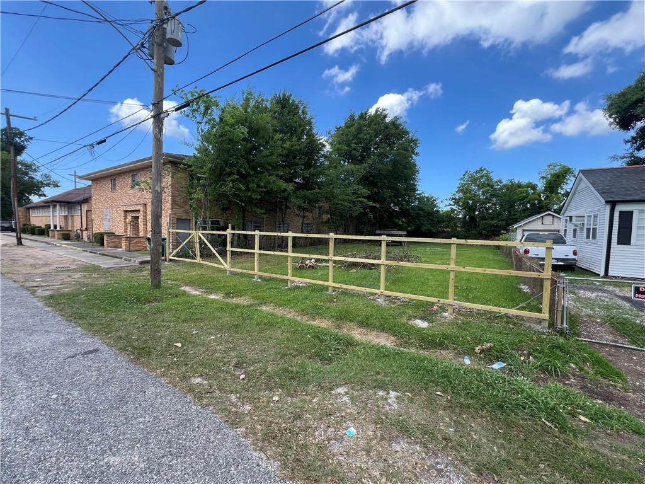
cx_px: 322
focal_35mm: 13
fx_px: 242
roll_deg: -1.2
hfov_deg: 106.2
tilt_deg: -4.0
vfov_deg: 89.9
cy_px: 242
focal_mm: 1.57
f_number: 1.8
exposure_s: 1/391
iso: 32
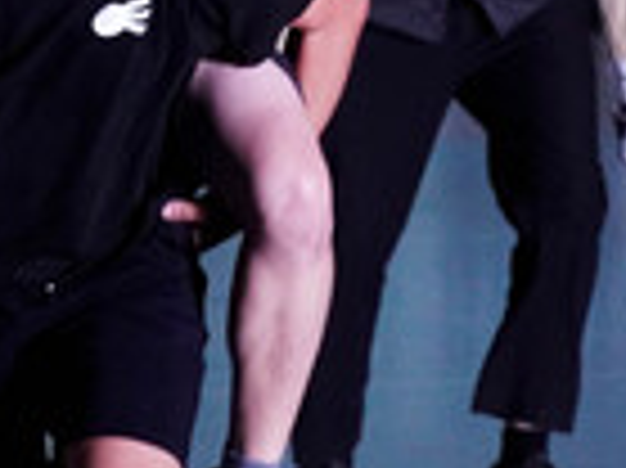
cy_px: -200
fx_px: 8655
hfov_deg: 4.1
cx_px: 257
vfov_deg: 3.1
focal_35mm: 479
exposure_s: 1/100
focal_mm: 100
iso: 6400
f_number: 5.6
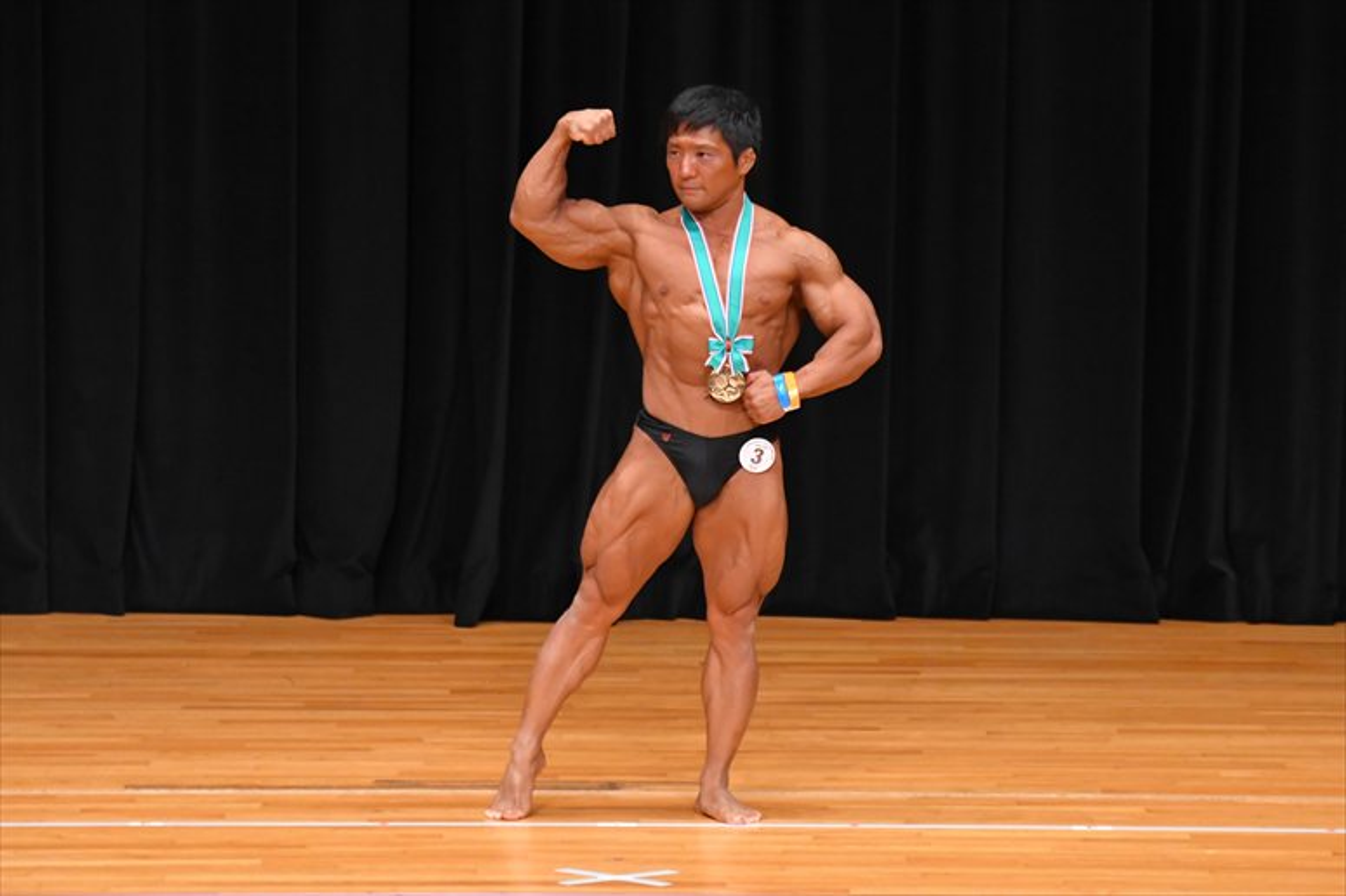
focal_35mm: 300
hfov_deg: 6.9
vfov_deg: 4.6
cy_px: 448
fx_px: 11211
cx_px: 673
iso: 4000
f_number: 5.6
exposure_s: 1/400
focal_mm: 200
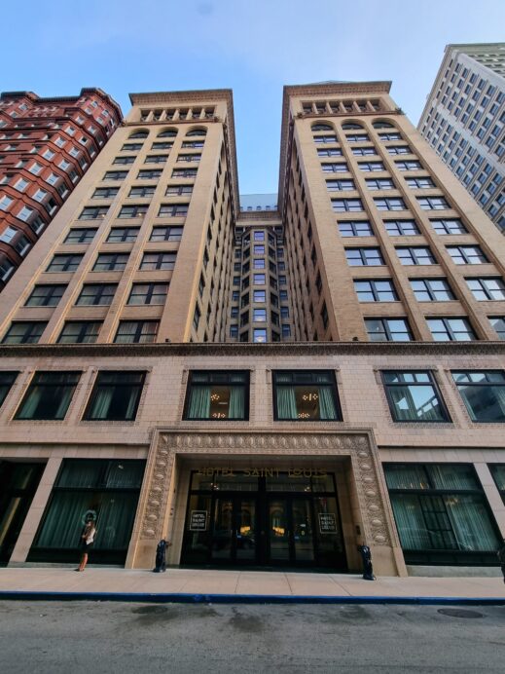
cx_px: 252
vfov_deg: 106.2
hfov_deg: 89.9
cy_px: 337
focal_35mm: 13
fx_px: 253
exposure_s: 1/212
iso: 50
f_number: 2.2
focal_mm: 2.2
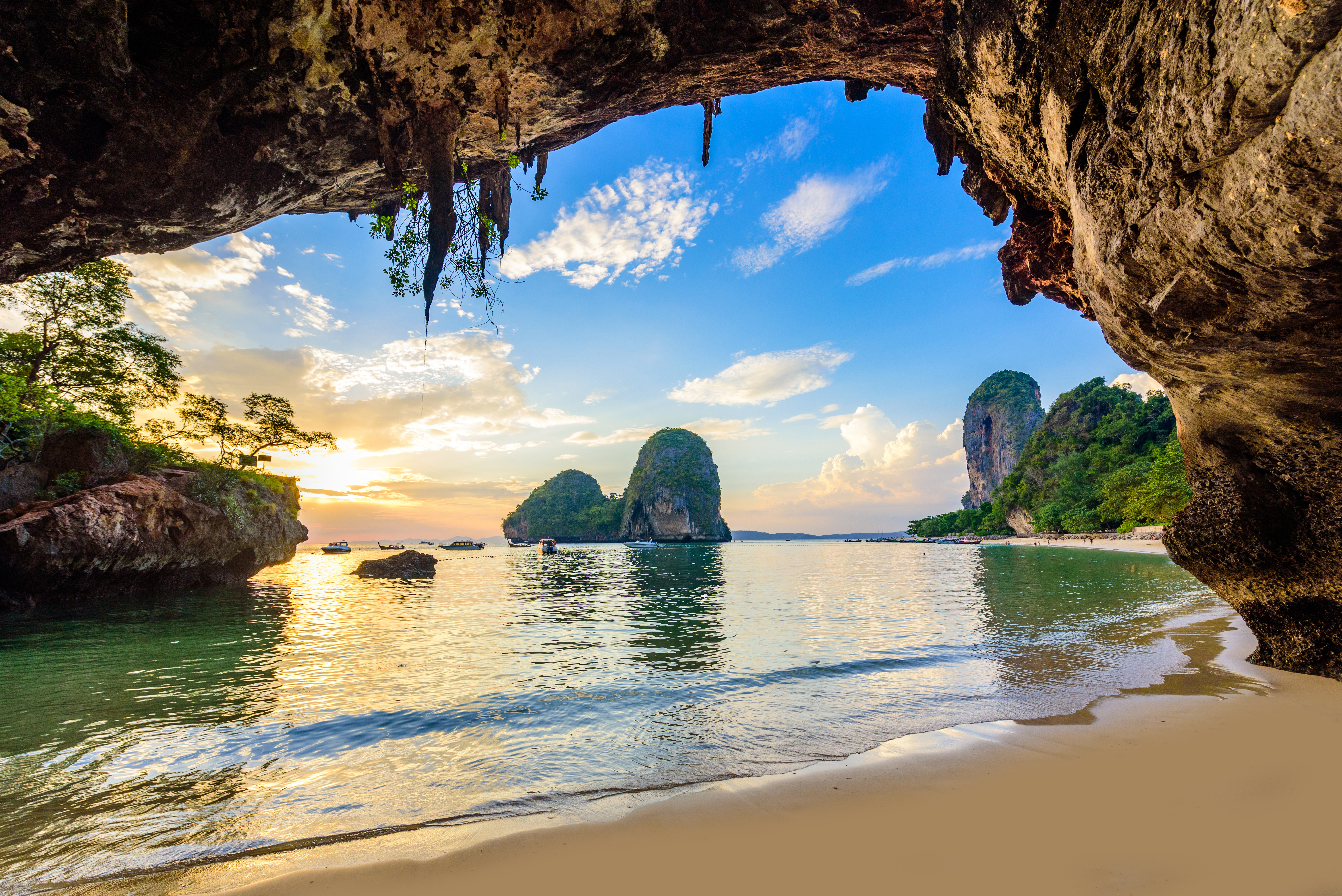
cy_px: 448
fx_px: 522
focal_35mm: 14
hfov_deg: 104.2
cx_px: 671
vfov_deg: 81.3
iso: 320
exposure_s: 1/320
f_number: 5.6
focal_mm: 14
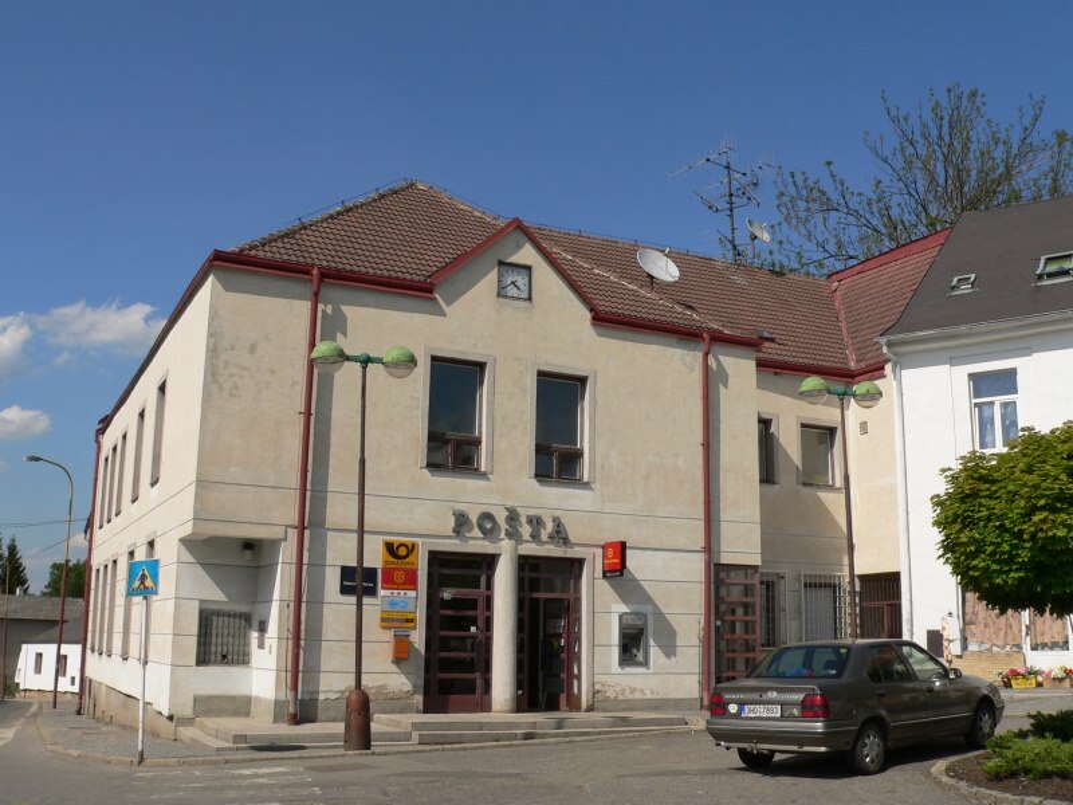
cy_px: 402
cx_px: 536
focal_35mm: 36
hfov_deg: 51.4
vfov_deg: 39.7
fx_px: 1116
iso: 80
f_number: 5.6
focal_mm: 6
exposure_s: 1/500
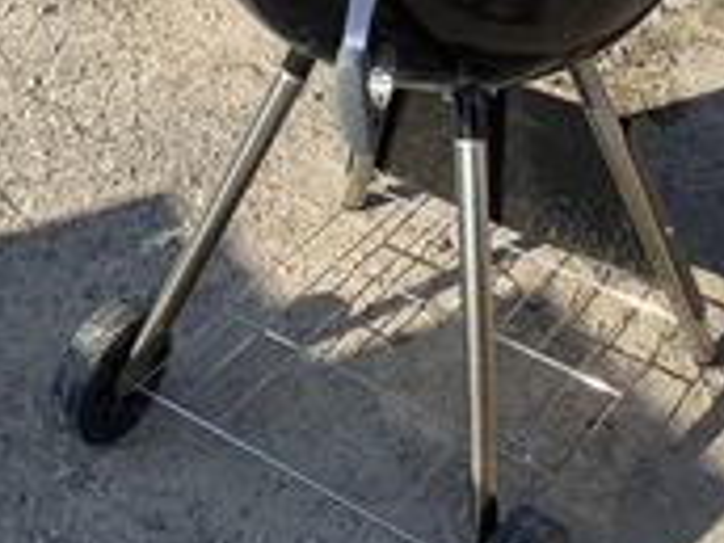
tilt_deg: -31.3
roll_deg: -0.6
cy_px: 84
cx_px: 396
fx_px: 1506
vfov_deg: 20.1
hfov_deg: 27.0
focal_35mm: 72
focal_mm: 3.3
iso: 25
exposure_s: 1/806
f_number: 2.4
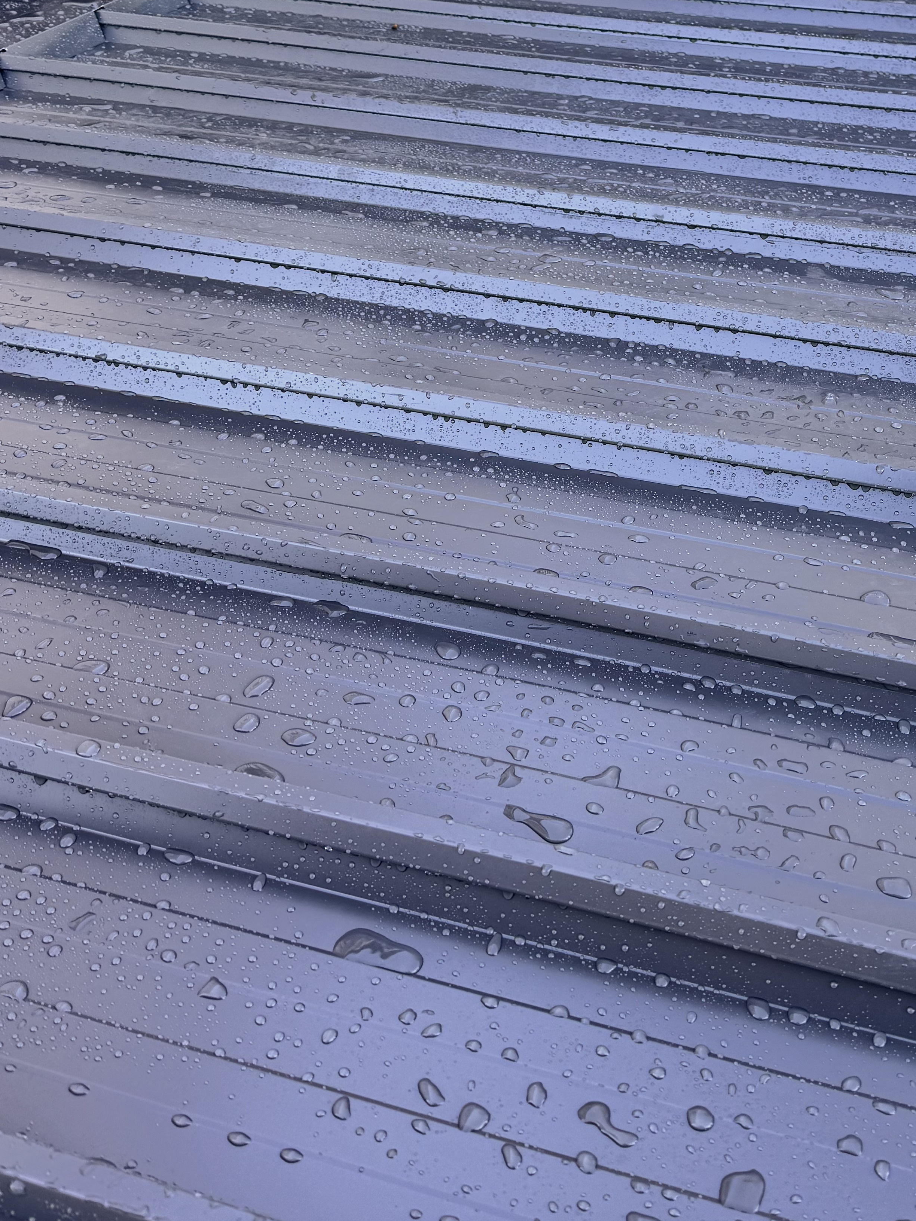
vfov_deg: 43.8
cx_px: 633
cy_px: 363
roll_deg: +1.8
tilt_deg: -27.2
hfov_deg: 33.9
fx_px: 1482
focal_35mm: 42
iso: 64
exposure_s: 1/121
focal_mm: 6.76
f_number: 1.78
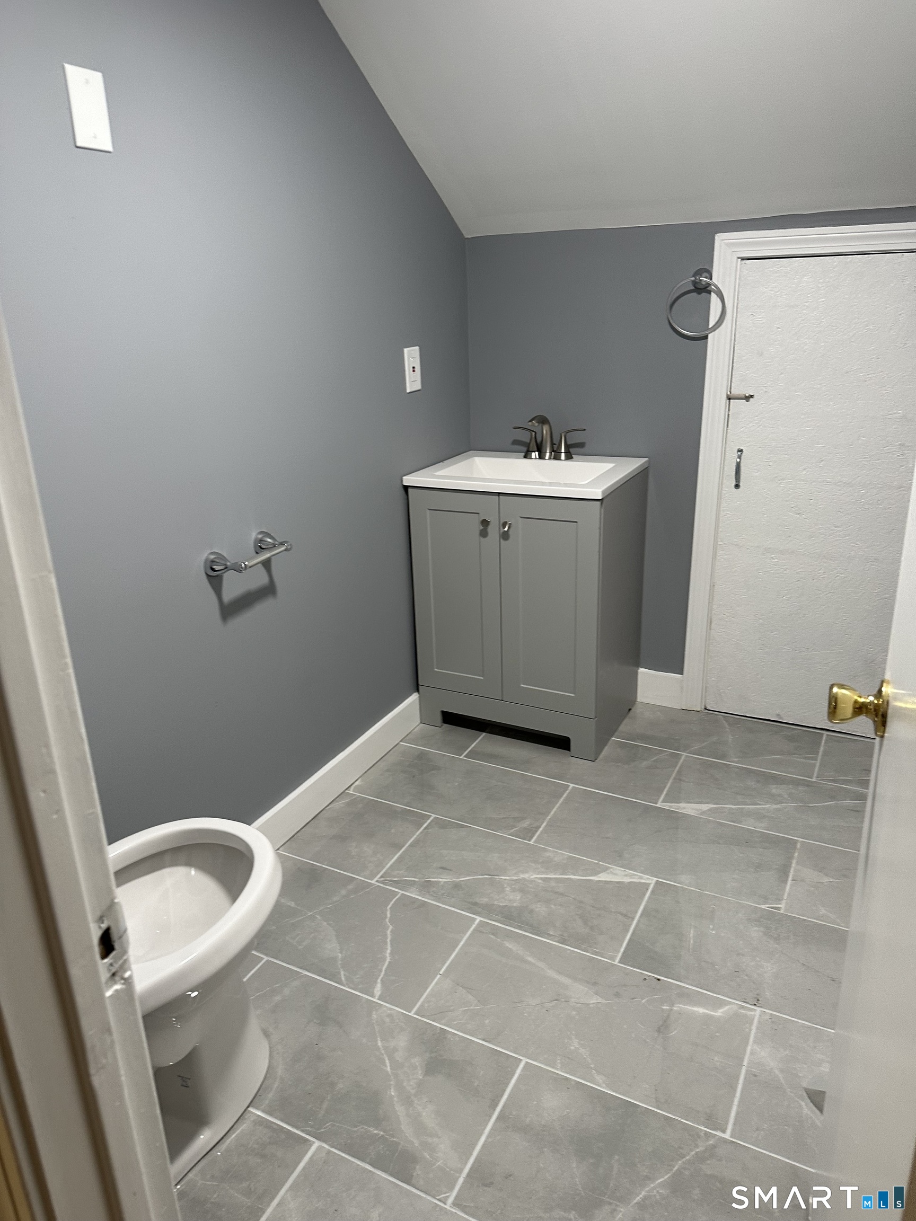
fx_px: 847
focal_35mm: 24
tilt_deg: -20.8
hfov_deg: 56.8
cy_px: 610
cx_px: 458
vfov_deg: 71.6
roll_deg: +3.8
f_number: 1.78
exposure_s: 1/60
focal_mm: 6.86
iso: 160
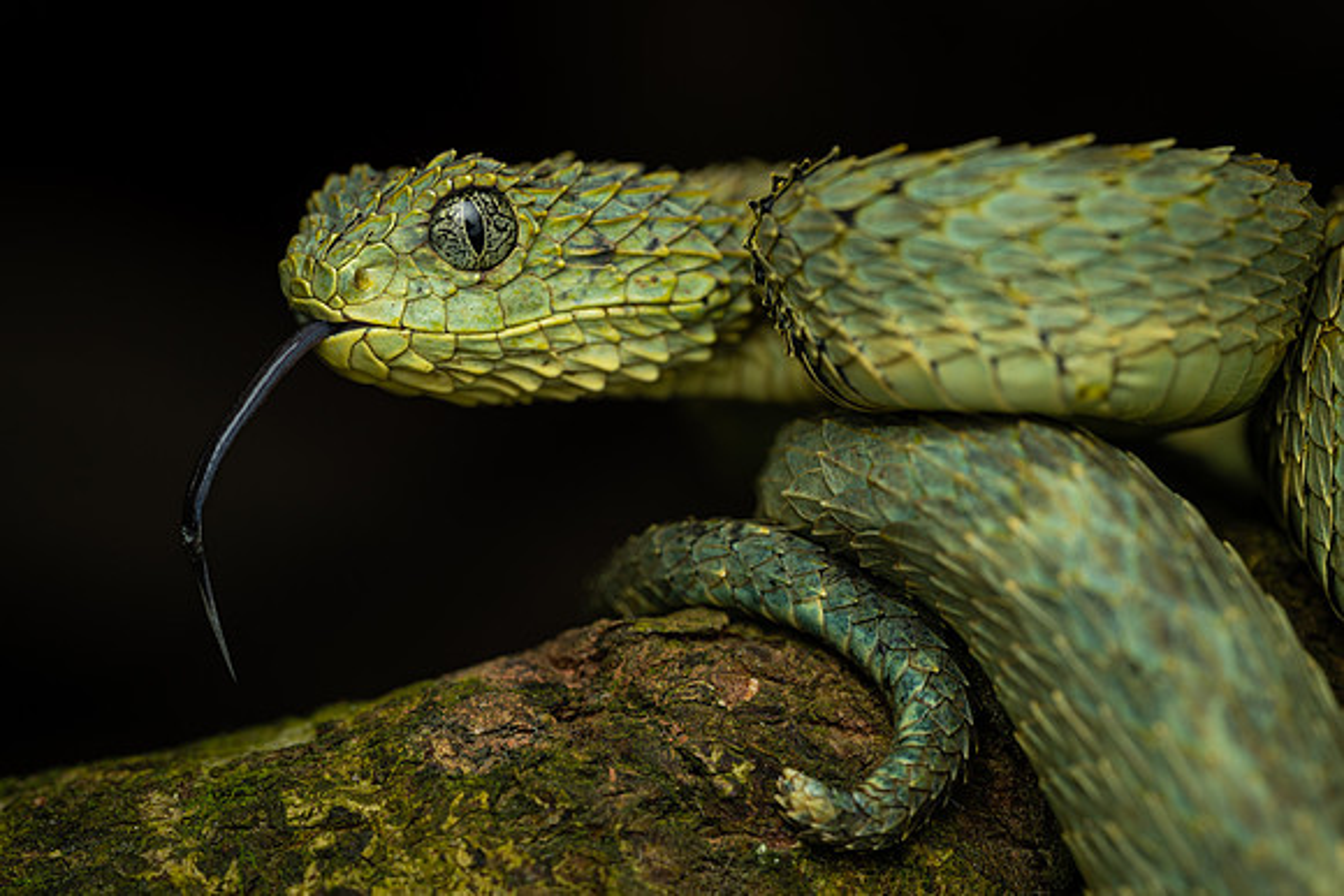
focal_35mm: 121
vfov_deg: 11.3
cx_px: 724
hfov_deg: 16.8
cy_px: 483
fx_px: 4537
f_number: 11
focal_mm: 105
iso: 100
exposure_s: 1/200
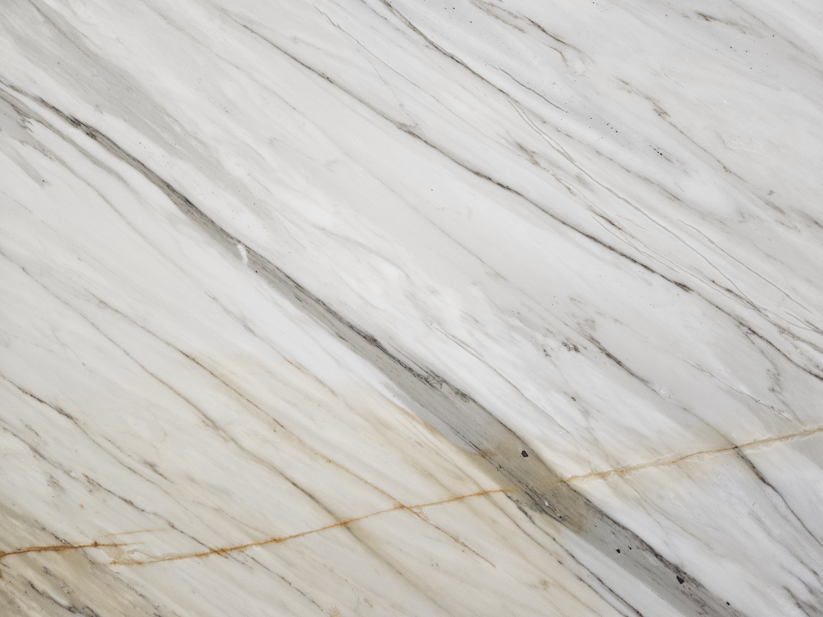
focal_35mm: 23
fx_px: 547
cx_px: 412
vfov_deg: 58.9
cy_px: 308
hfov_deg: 73.9
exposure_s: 1/120
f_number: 1.8
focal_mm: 5.4
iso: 250
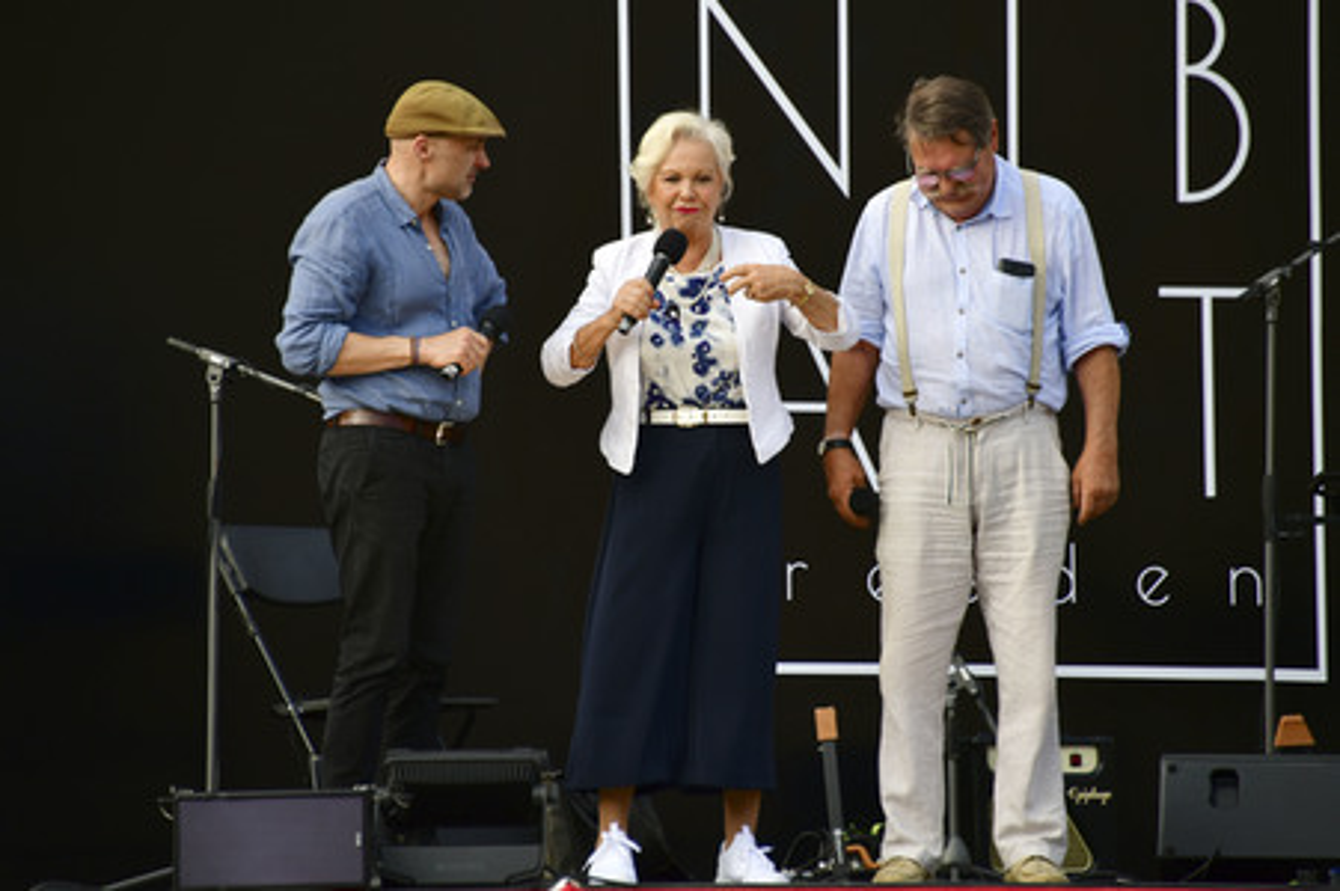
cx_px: 670
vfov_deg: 4.6
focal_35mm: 300
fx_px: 11158
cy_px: 446
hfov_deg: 6.9
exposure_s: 1/640
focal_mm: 300
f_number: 5.6
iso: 200
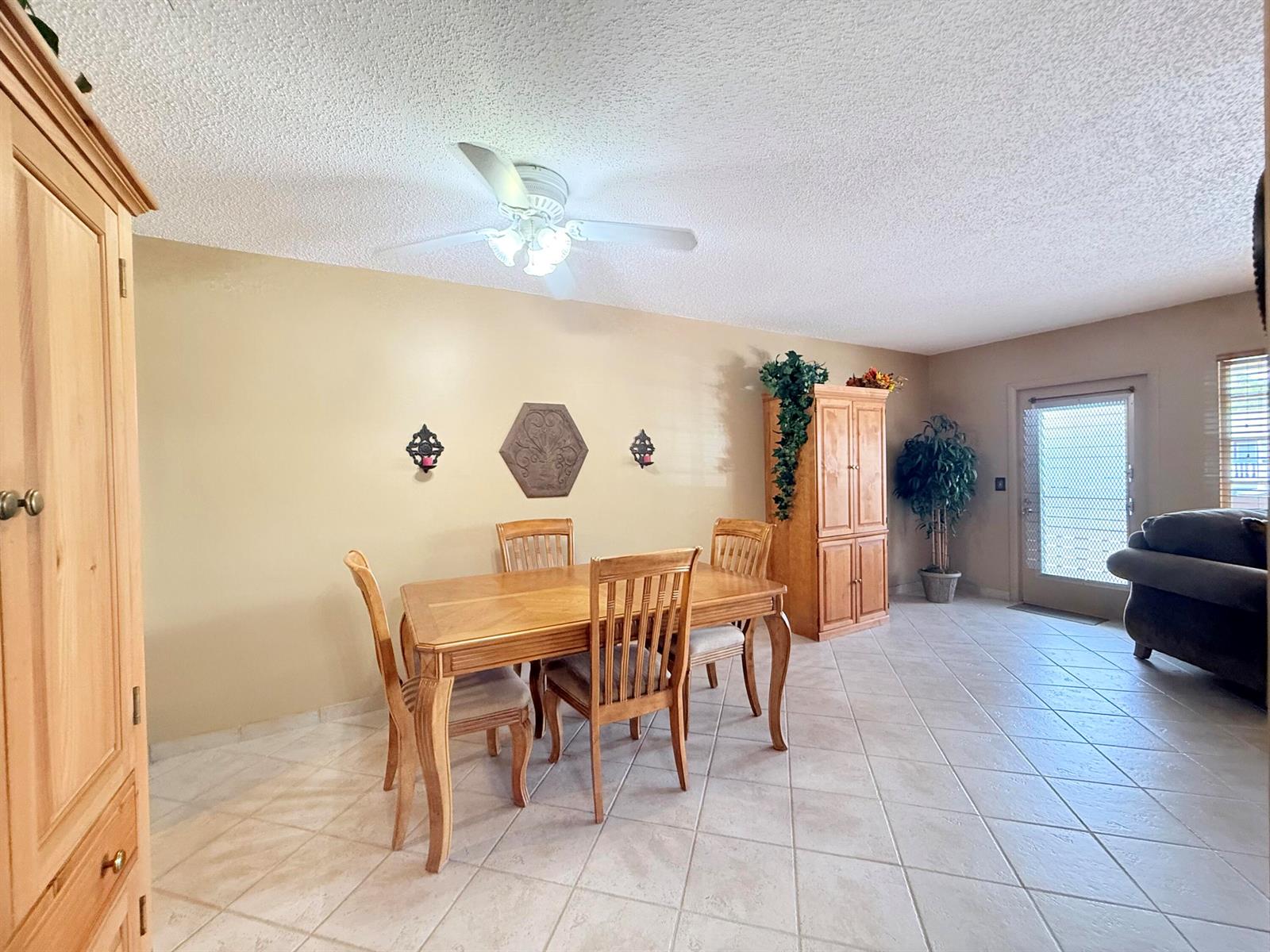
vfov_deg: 85.7
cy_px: 476
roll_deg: +1.1
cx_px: 635
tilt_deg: -0.3
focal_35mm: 14
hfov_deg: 102.1
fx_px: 514
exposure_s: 1/60
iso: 320
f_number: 2.2
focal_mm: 2.22
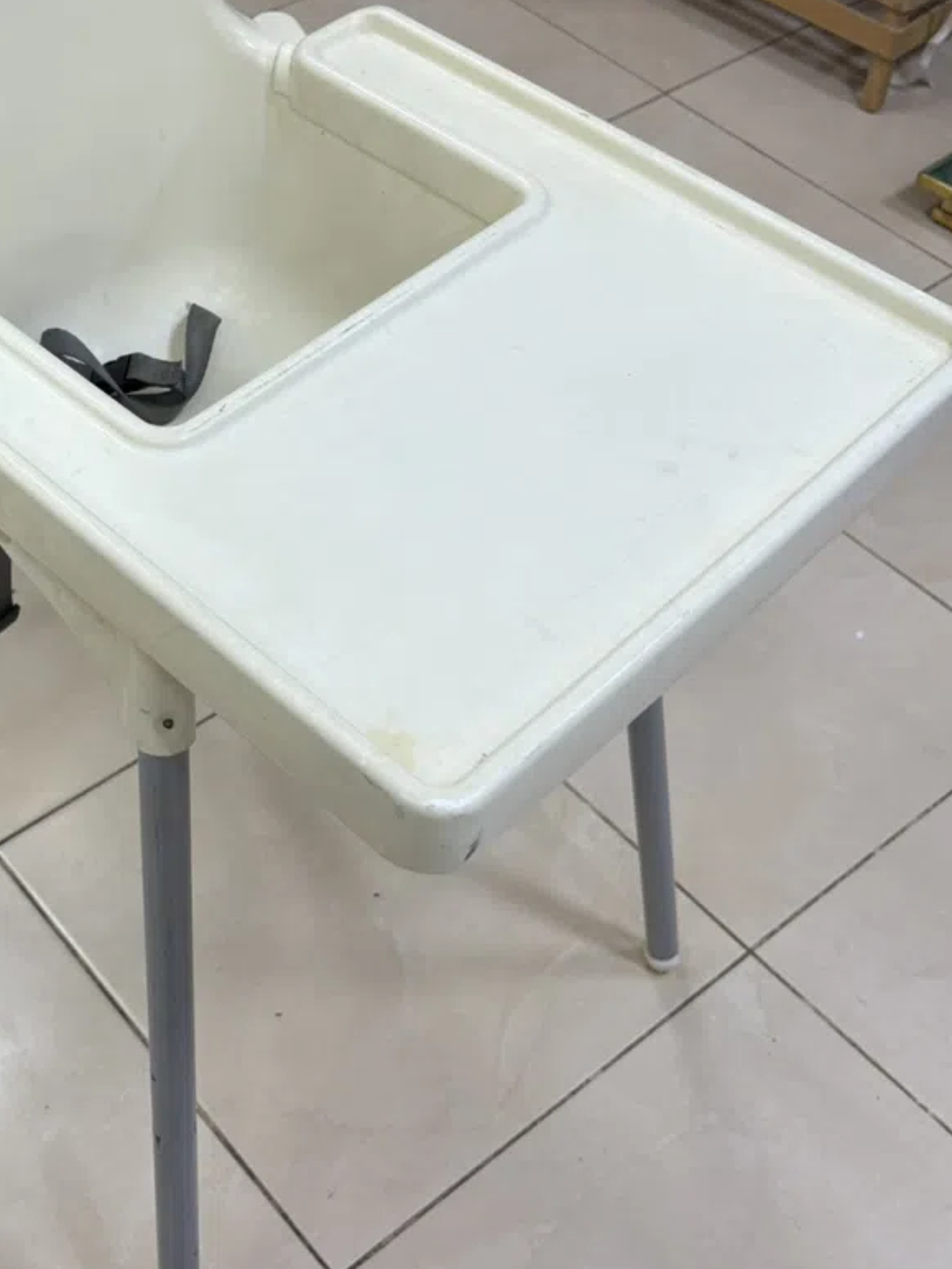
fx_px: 1687
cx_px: 143
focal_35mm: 46
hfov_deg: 30.5
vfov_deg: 41.2
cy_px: 612
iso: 64
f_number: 1.6
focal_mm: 5.96
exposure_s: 1/100
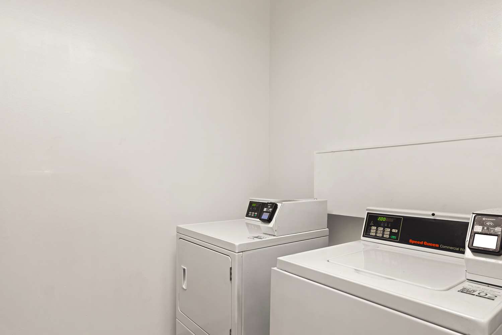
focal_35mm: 20
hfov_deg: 85.4
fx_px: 272
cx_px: 251
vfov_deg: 63.2
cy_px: 168
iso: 320
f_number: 6.3
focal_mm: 13
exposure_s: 1/25
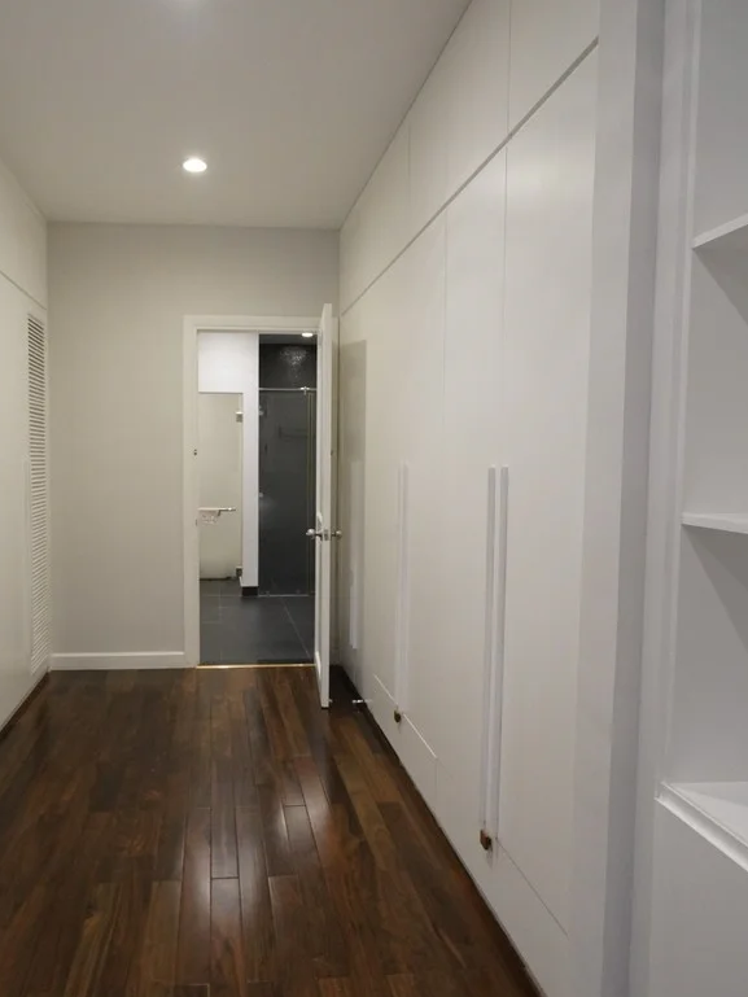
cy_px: 495
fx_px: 691
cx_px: 270
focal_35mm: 24
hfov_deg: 56.0
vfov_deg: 71.6
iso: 5000
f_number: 7.1
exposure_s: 1/80
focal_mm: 16
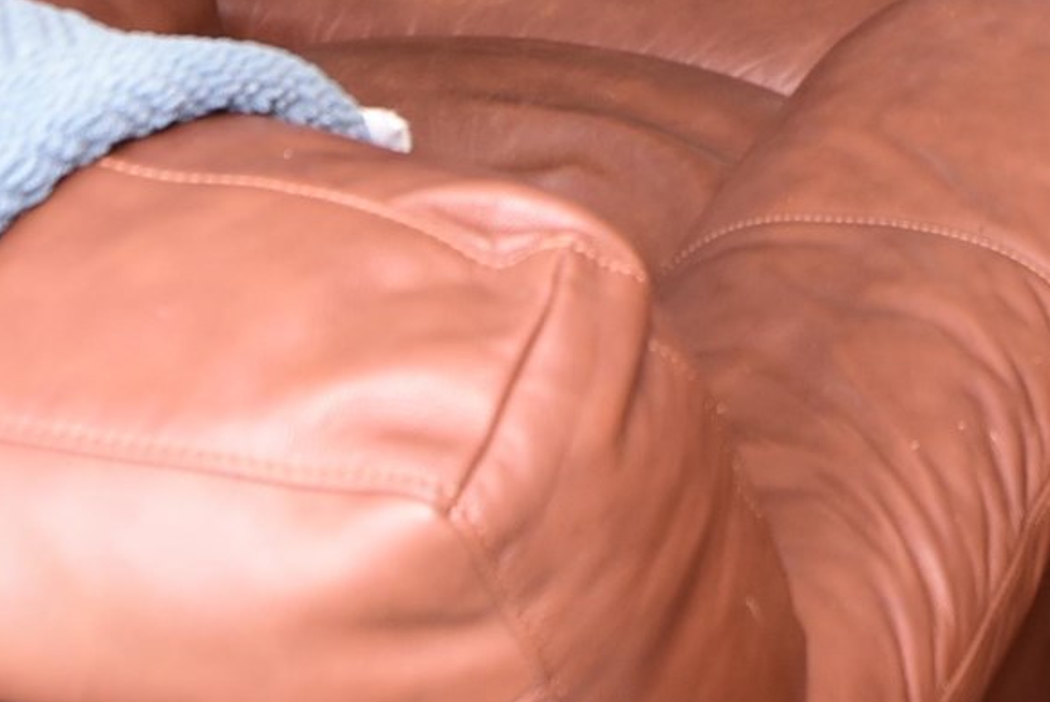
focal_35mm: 74
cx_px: 1151
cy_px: -1051
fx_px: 2159
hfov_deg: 25.4
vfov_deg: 13.1
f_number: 4.5
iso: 360
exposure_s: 1/60
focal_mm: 14
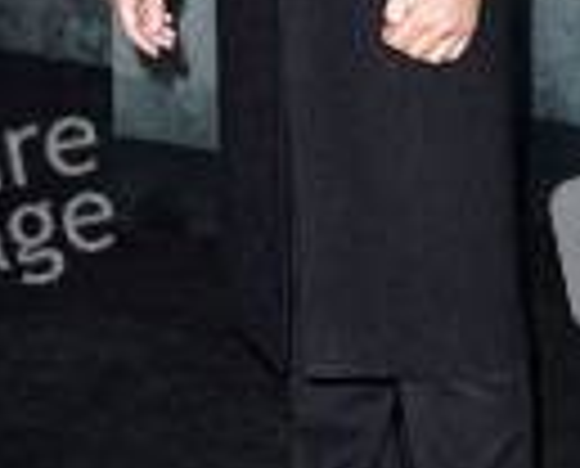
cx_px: 375
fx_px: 1997
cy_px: 0
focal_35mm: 116
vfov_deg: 13.2
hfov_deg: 16.5
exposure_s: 1/250
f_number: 6.3
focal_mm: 40
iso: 640
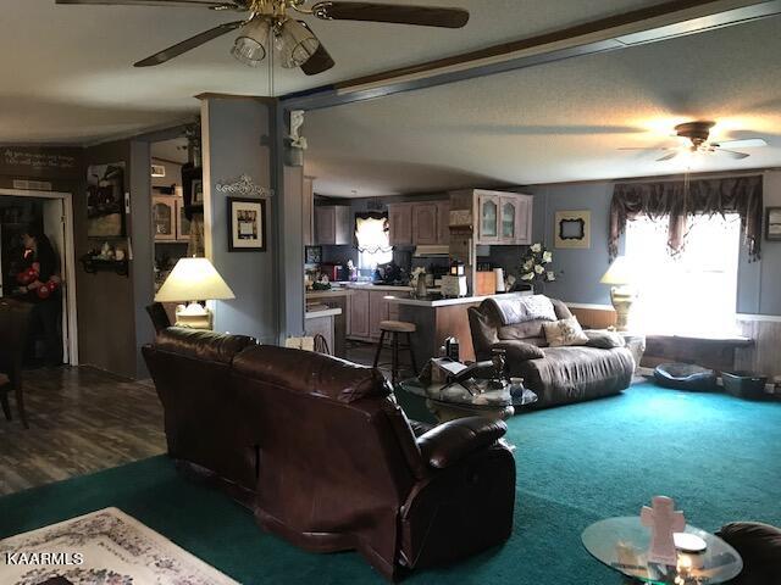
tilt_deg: -4.2
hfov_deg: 63.4
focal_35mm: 28
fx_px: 632
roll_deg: -0.8
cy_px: 292
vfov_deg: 49.7
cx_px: 390
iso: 40
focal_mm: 3.99
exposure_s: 1/15
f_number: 1.8
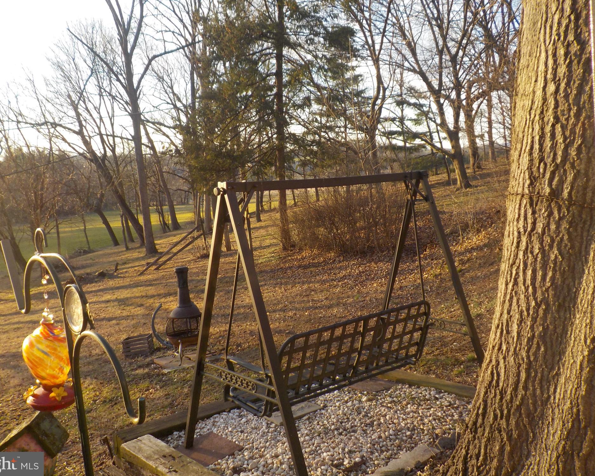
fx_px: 563
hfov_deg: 55.7
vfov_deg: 45.8
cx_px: 290
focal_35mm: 32
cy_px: 234
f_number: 3.3
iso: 125
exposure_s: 1/200
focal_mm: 4.1
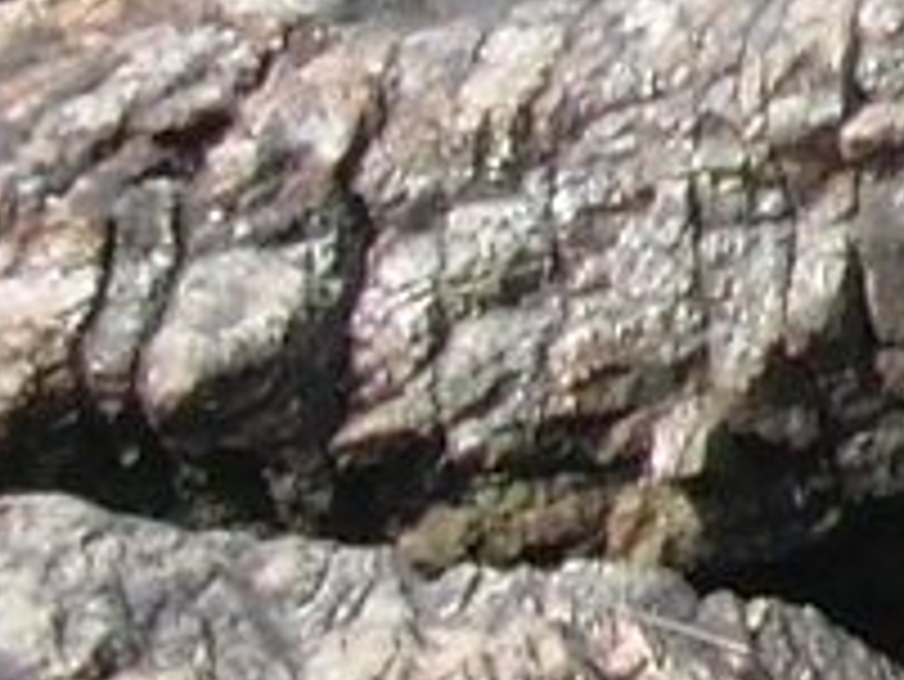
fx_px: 7709
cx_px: 3031
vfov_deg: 5.0
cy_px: 207
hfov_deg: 6.0
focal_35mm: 295
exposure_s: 1/1000
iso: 160
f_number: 3.6
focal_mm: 6.42
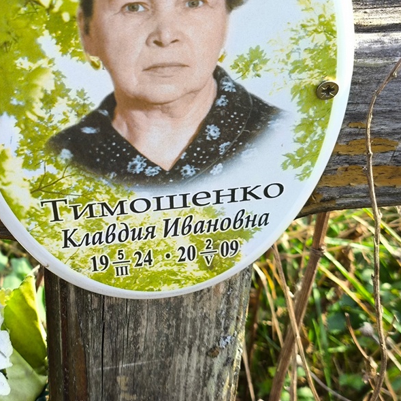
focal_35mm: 60
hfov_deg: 28.4
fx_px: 786
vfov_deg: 28.6
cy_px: 197
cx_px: 131
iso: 50
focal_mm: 4.71
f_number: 1.7
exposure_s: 1/216
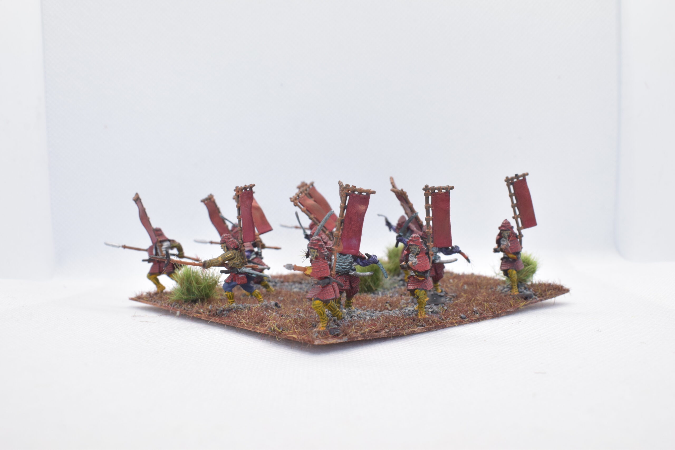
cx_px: 338
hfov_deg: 46.4
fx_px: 787
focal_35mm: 42
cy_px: 225
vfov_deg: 31.9
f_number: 13
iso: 800
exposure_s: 1/60
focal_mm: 28
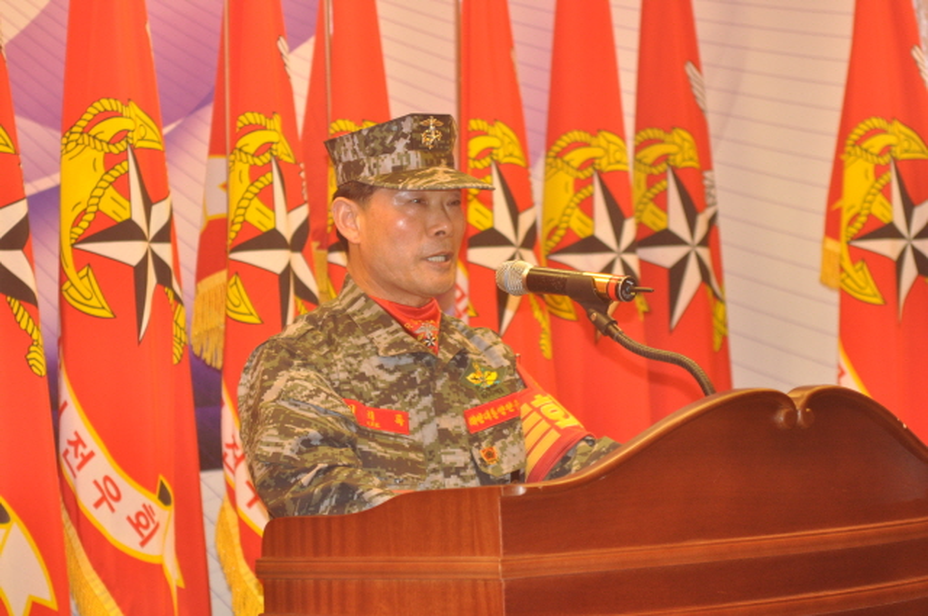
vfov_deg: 13.0
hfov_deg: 19.5
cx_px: 464
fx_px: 2703
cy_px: 308
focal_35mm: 105
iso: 800
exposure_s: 1/100
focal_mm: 70
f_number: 4
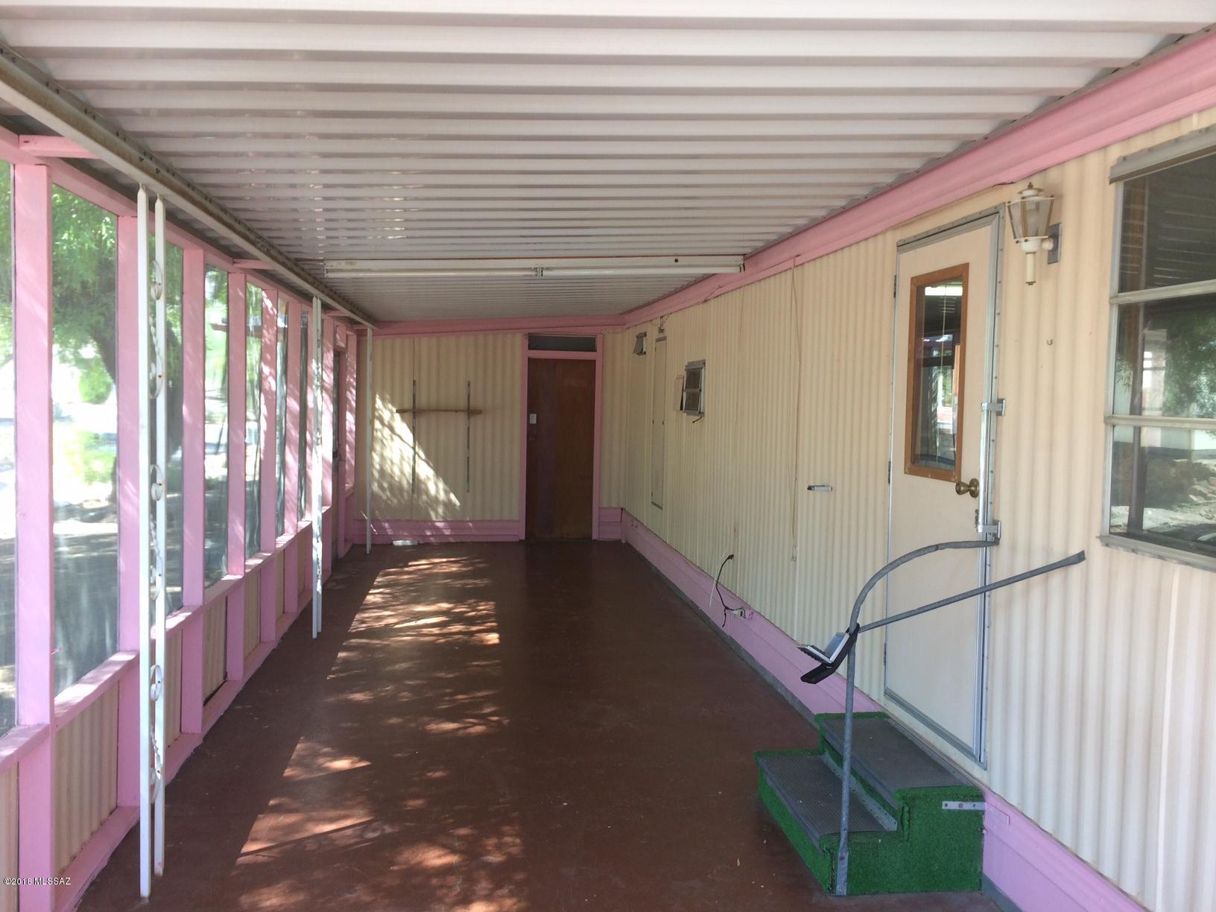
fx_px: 1019
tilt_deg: -4.3
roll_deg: -0.9
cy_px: 456
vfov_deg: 48.2
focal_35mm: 29
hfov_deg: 61.7
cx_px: 608
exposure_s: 1/60
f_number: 2.2
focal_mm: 4.15
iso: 40
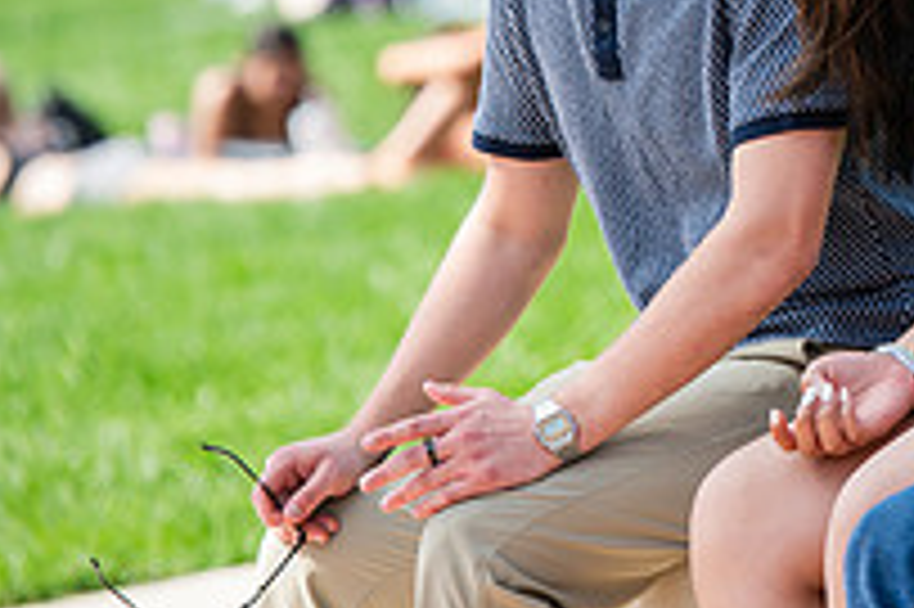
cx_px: 1009
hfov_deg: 4.4
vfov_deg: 2.9
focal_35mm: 471
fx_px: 11948
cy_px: -232
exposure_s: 1/500
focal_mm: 165
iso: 125
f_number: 4
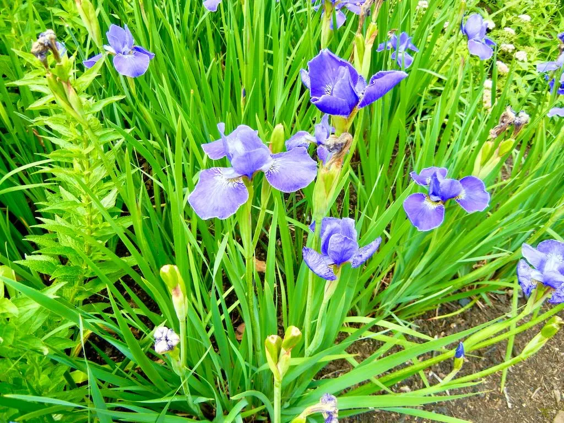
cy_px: 212
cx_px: 282
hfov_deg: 60.0
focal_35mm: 30
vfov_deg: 46.8
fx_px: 489
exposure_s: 1/230
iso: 160
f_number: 3.5
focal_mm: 5.4
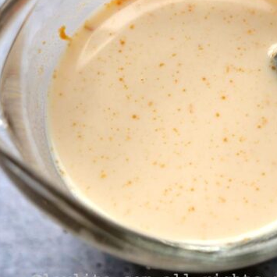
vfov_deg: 20.1
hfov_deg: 20.1
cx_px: 197
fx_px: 779
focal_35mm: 86
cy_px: 103
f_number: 3.6
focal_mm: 27
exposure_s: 1/125
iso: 200
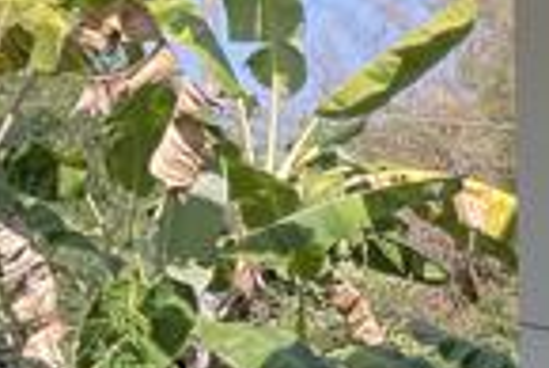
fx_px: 2091
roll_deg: +1.1
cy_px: 446
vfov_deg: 9.9
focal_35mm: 137
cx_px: 1090
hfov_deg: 13.0
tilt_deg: -3.6
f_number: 1.8
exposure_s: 1/274
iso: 16
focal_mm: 3
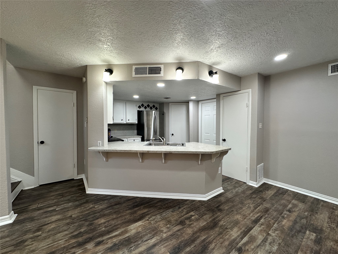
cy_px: 127
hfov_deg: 102.1
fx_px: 137
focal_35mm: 14
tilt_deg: -1.1
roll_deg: -0.4
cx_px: 169
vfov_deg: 85.7
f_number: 2.2
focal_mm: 2.22
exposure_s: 1/120
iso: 200
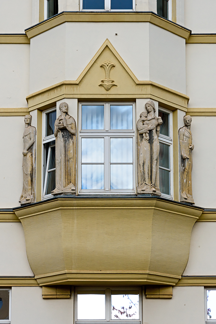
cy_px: 162
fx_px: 702
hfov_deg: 17.5
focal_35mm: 78
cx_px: 108
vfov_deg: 26.0
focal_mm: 52
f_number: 8
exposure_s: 1/800
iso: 200
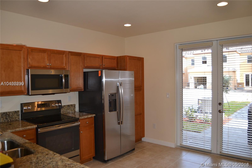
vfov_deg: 47.9
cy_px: 84
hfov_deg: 67.4
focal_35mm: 27
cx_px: 126
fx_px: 189
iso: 360
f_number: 4
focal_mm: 18
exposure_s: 1/125
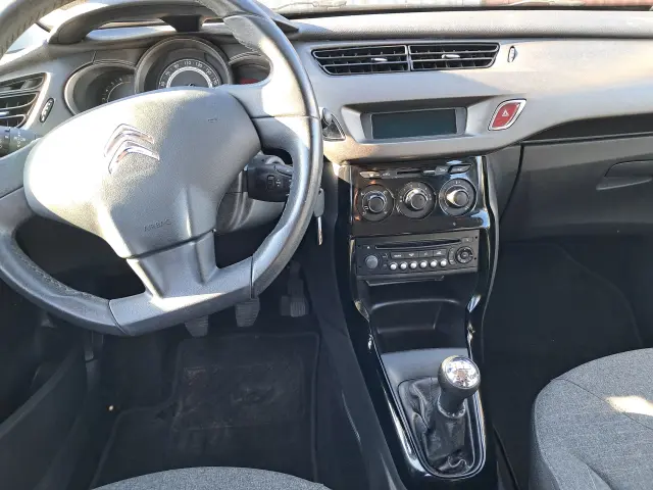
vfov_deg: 51.4
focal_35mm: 27
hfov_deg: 65.3
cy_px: 245
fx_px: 509
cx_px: 326
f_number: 1.8
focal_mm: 4
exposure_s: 1/50
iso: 160
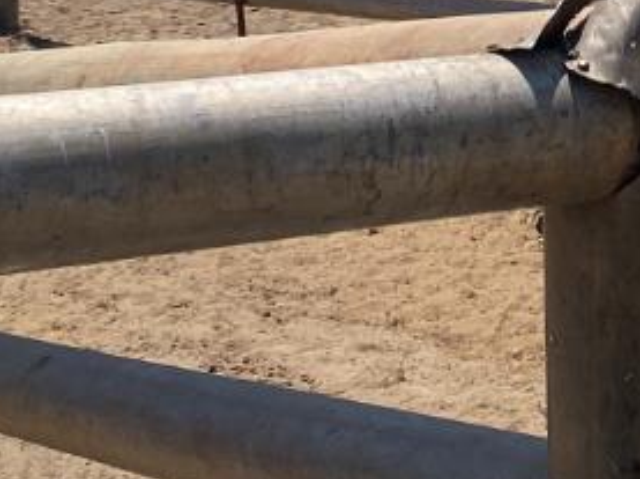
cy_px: -450
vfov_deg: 9.8
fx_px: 2604
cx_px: 802
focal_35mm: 141
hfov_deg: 13.6
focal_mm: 4.25
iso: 32
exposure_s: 1/5747
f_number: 1.8
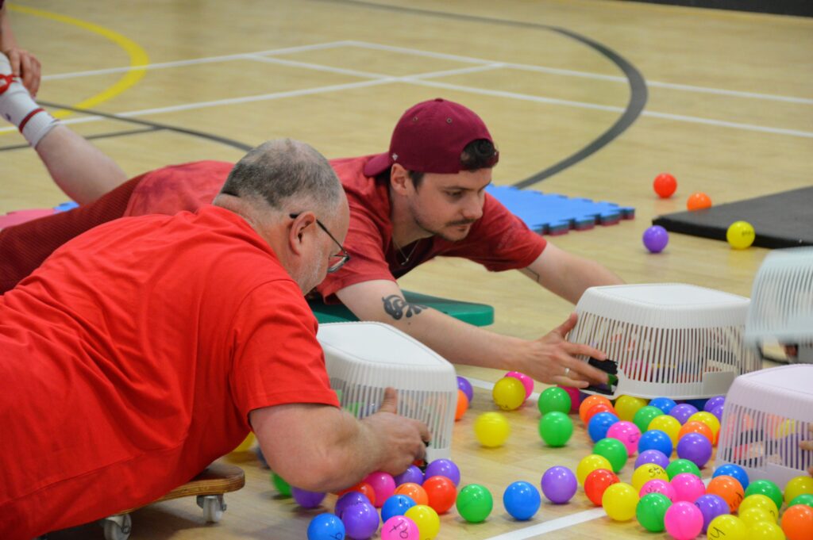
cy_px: 270
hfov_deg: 14.4
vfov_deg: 9.6
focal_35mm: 142
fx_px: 3215
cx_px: 406
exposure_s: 1/60
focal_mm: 95
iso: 1250
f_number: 5.3
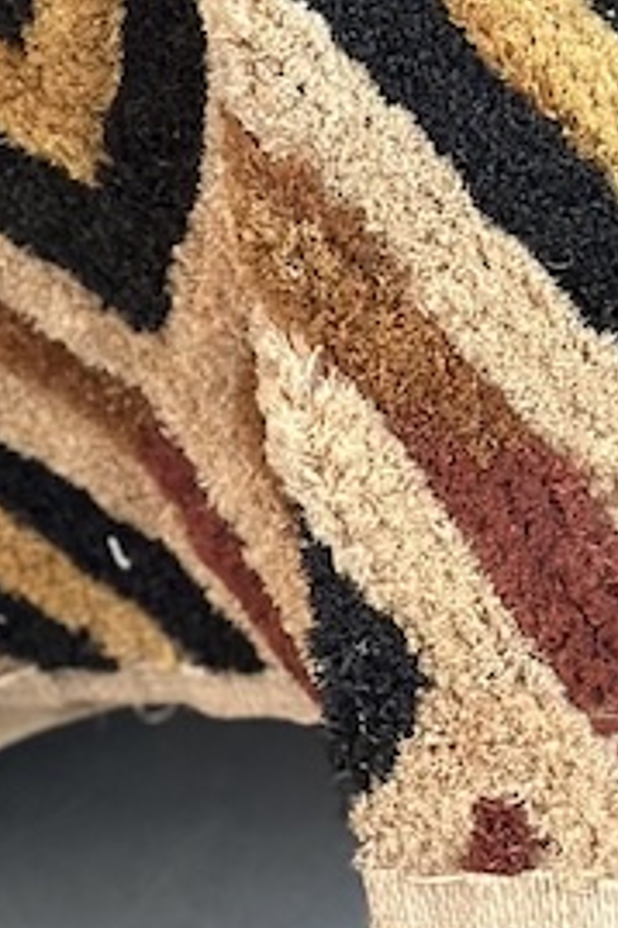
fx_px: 4898
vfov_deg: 10.6
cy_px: -262
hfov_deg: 7.2
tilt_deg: -36.9
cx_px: 7
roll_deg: +1.0
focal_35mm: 190
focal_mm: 6.86
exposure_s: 1/47
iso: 400
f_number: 1.78
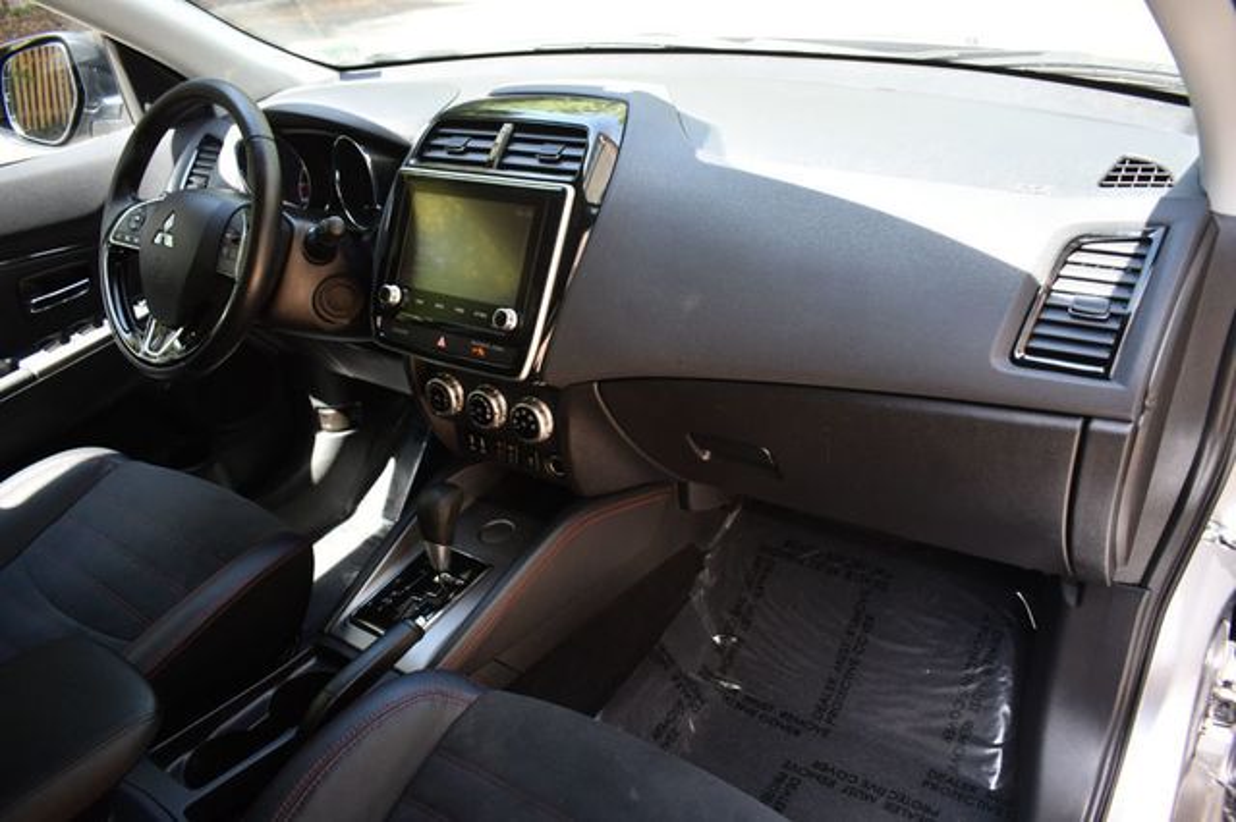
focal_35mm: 27
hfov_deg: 67.4
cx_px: 618
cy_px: 411
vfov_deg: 47.9
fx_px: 926
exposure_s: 1/250
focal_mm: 18
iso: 640
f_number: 3.5
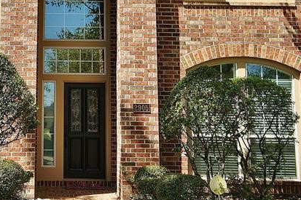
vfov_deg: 21.2
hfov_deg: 30.8
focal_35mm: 63
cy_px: 39
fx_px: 529
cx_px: 50
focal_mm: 17
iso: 100
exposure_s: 1/60
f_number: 11
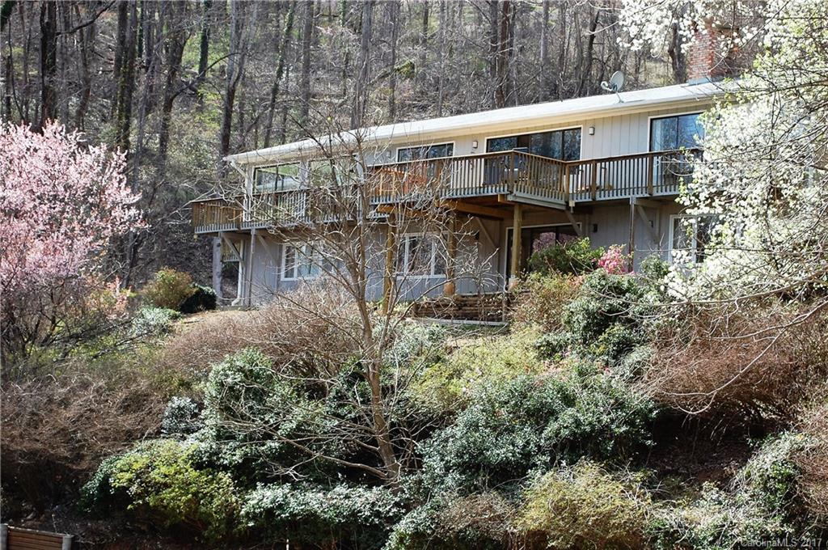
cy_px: 275
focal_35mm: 72
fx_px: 1654
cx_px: 414
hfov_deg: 28.1
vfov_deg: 18.9
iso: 200
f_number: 7.1
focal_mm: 48
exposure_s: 1/200
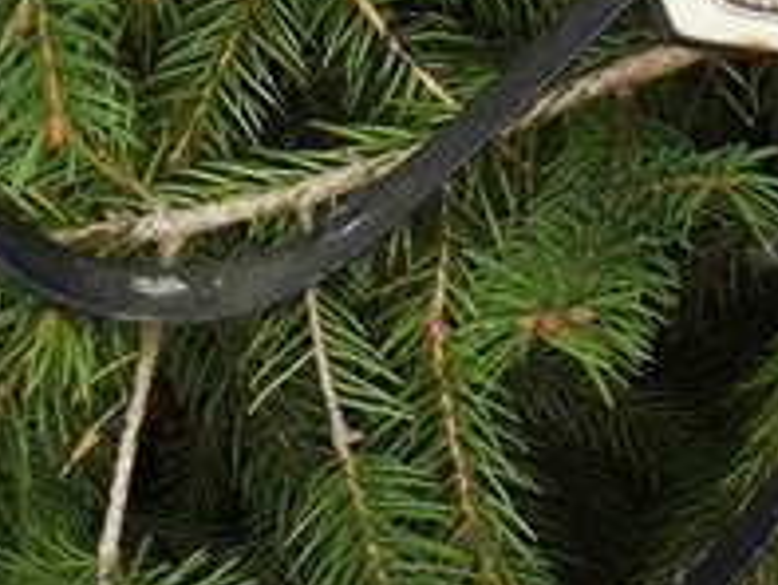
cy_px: -518
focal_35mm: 203
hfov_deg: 9.5
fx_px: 4565
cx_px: 1167
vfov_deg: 7.1
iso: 50
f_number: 1.7
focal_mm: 4.71
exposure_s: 1/207
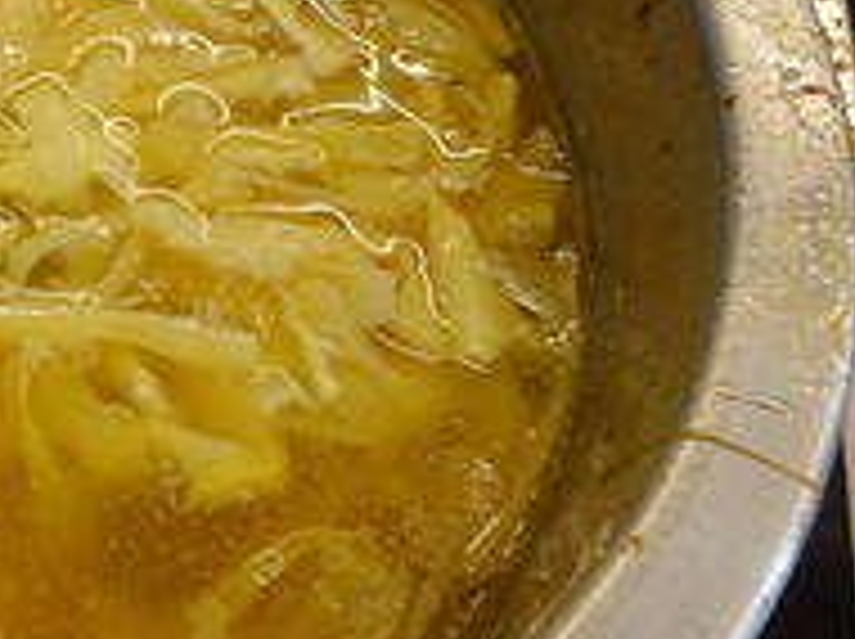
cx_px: -310
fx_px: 1801
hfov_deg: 23.1
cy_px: 207
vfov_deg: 20.0
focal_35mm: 73
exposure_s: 1/60
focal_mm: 8.8
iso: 250
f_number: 2.8
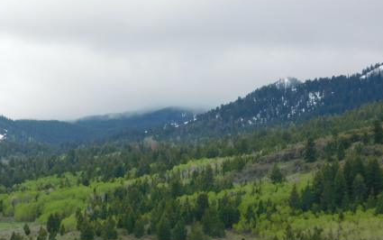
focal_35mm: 158
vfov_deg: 8.3
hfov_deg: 13.2
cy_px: 134
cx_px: 180
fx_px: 1650
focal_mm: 17.6
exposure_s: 1/500
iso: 125
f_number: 4.6
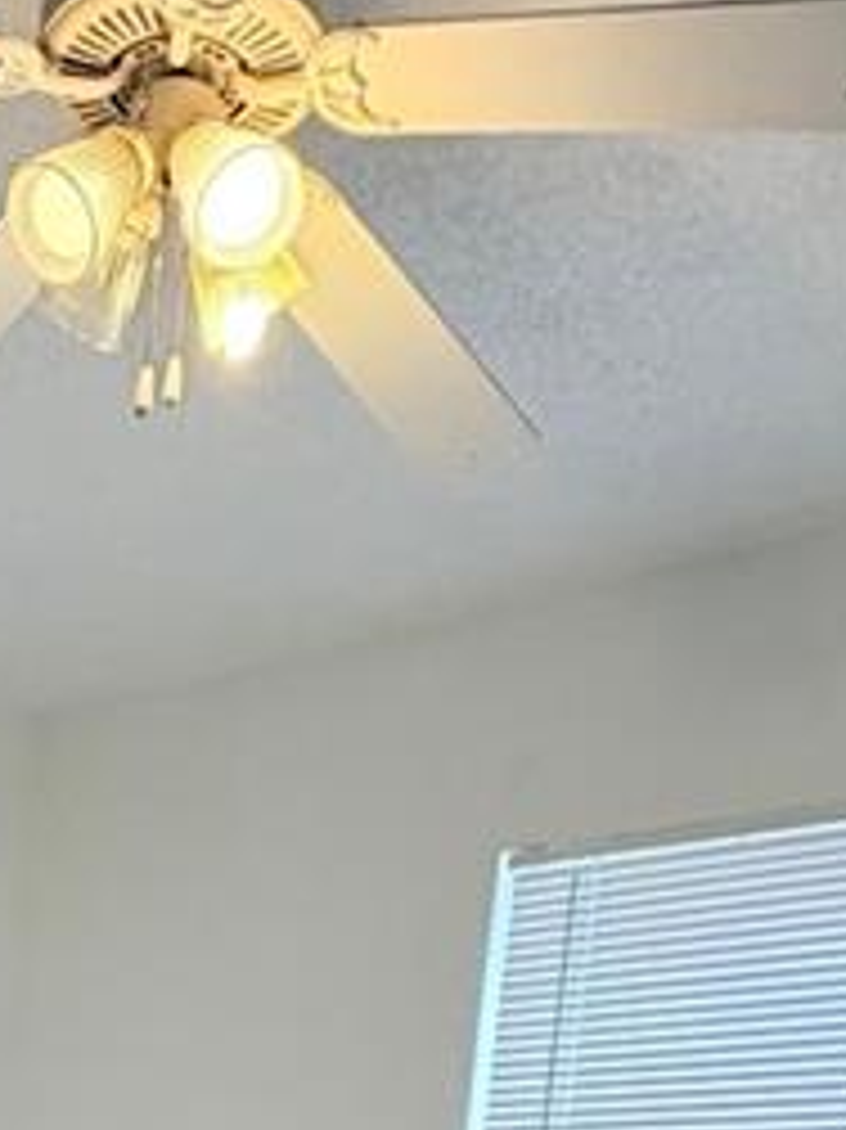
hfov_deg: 20.7
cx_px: -126
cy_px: 1621
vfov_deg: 23.9
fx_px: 2185
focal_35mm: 67
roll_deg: -5.1
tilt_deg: -3.3
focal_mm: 2.22
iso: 125
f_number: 2.2
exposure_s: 1/120
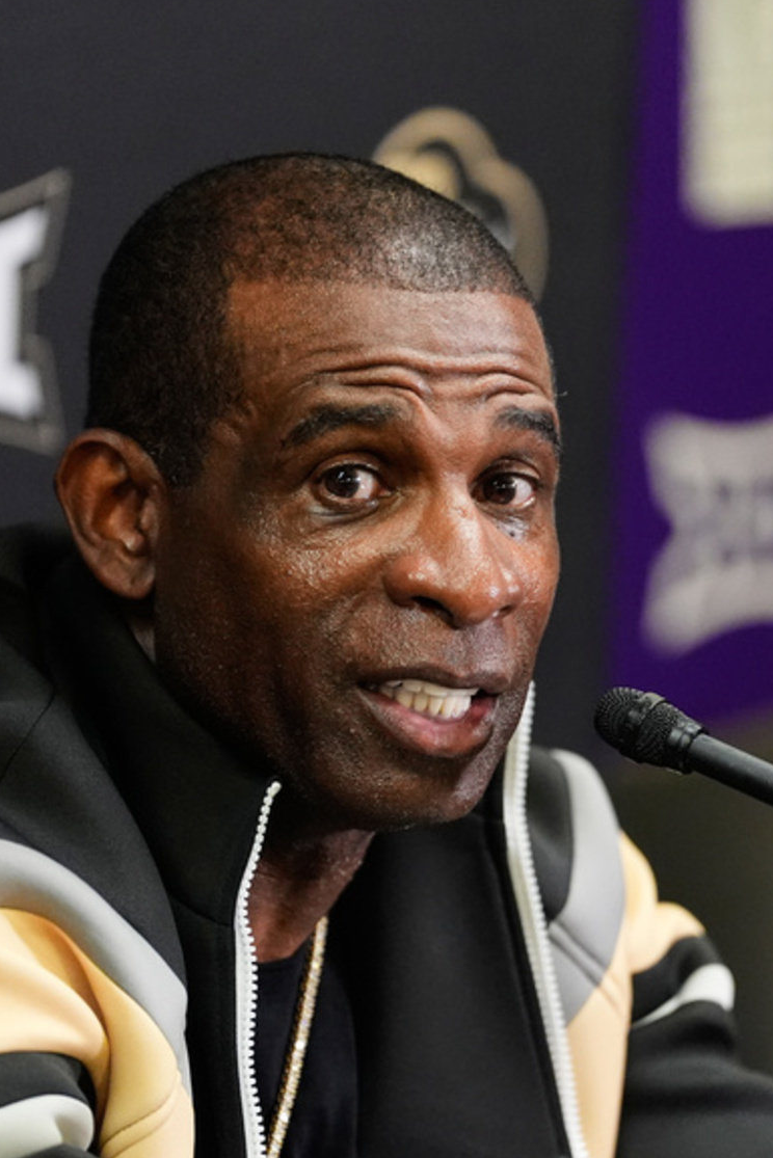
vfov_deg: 5.8
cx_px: 503
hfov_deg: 3.9
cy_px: 640
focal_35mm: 355
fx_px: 11426
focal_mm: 200
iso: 4000
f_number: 2.8
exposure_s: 1/400
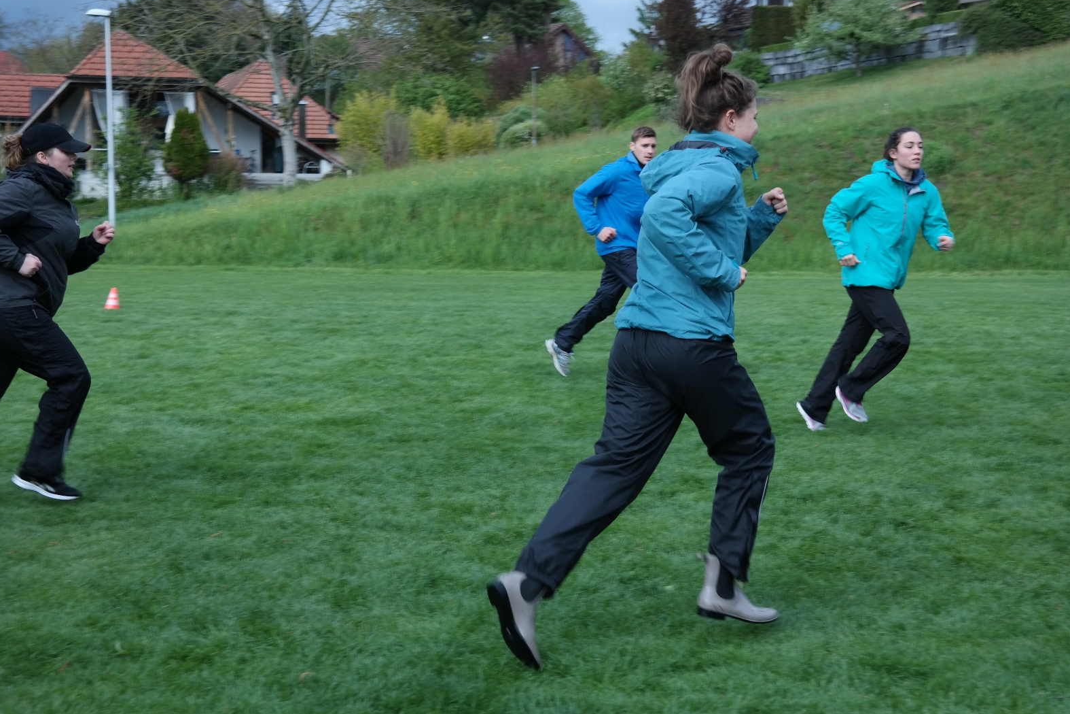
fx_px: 1932
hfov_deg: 31.0
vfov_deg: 20.9
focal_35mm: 65
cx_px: 533
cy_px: 352
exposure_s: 1/125
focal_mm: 42
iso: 100
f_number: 6.3
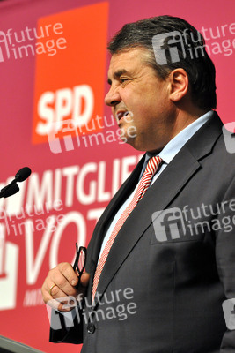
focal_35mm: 255
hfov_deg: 5.4
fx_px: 2495
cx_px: 118
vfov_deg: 8.1
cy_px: 176
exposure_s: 1/125
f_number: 6.3
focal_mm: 170
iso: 2000
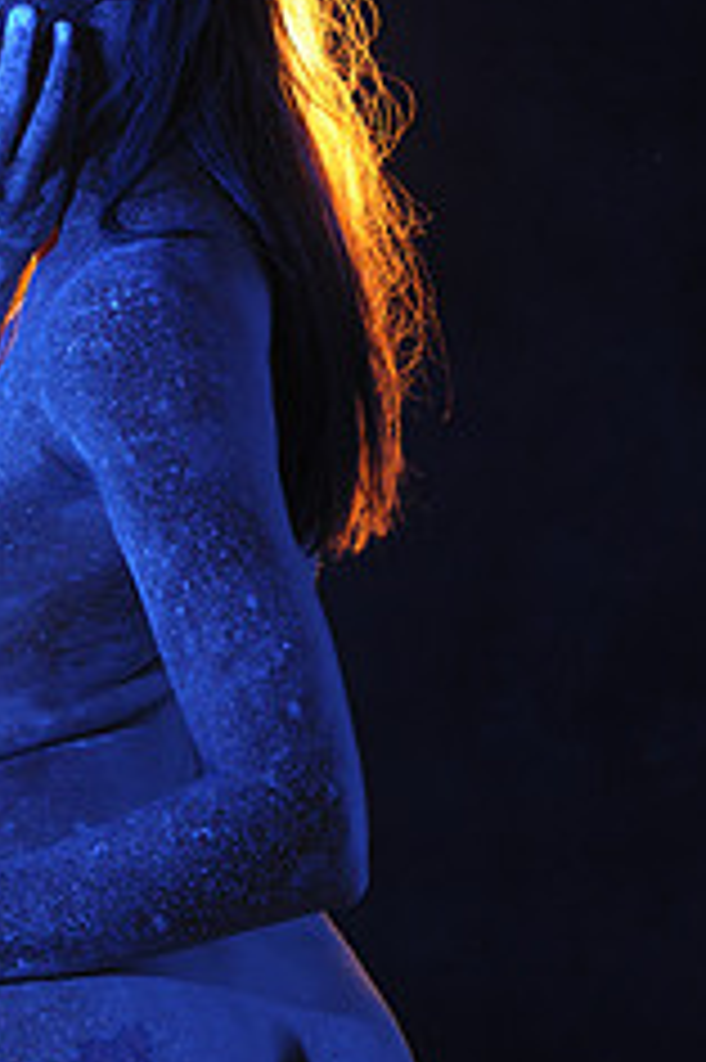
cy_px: 338
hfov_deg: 6.6
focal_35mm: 209
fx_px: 6157
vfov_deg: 9.8
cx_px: 272
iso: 800
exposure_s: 1/90
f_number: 5.6
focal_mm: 85
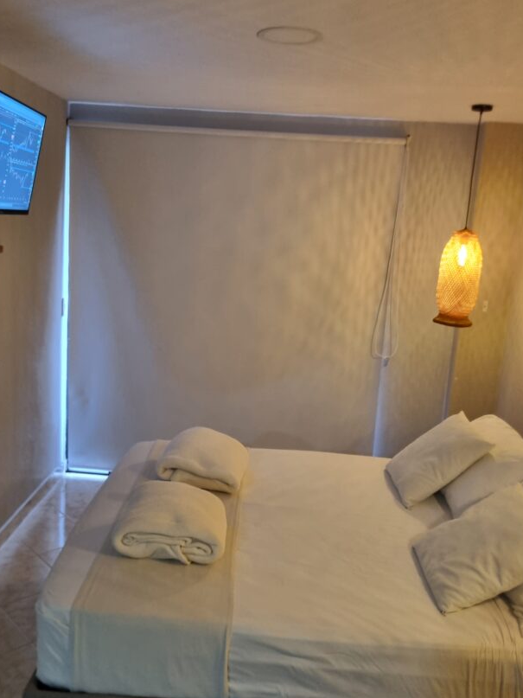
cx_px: 240
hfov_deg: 42.9
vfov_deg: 55.4
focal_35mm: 33
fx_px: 665
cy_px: 346
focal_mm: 5.4
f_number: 1.8
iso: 320
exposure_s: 1/40
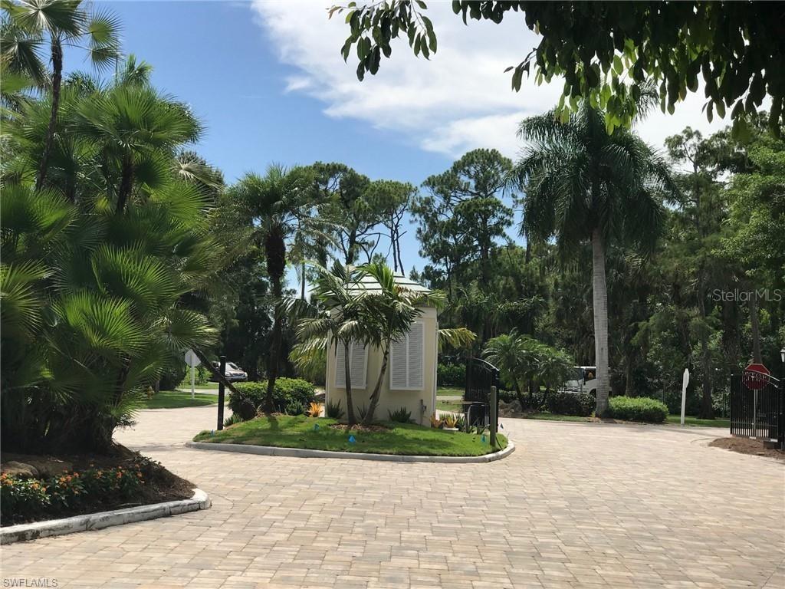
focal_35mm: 57
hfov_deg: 33.8
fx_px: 1293
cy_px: 294
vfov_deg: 25.7
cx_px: 392
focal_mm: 6.6
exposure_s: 1/870
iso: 20
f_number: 2.8
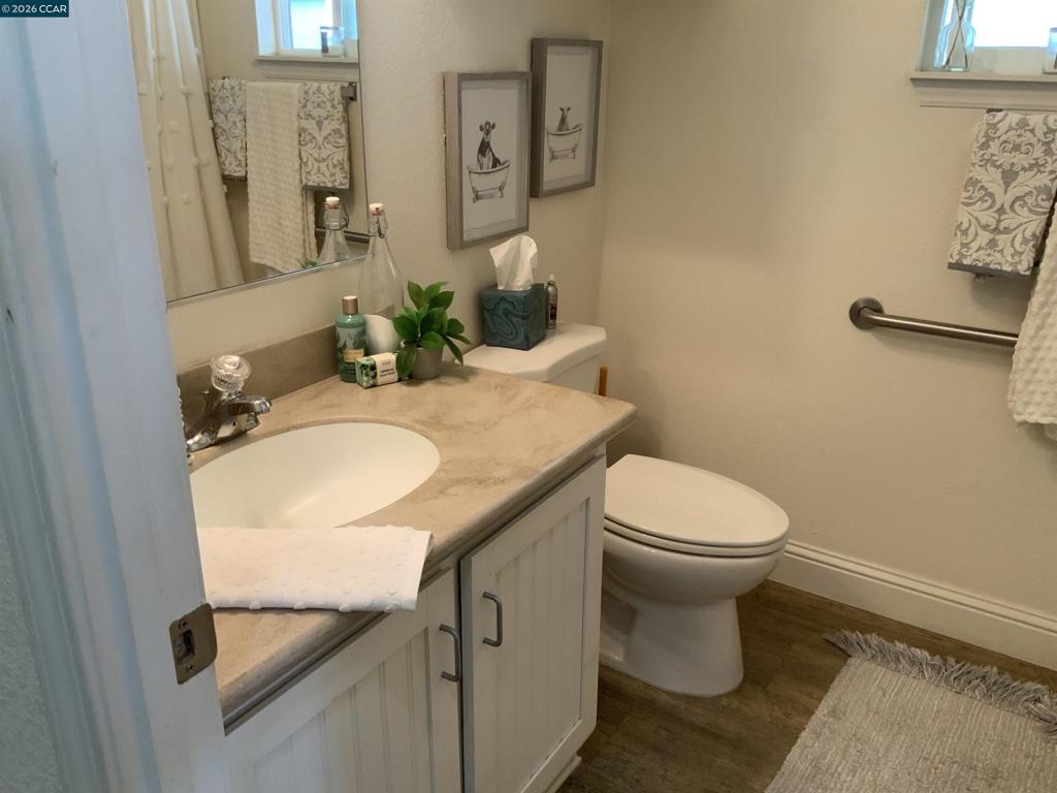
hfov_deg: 61.7
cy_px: 396
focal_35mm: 29
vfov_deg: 48.2
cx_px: 528
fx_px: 886
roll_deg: -0.3
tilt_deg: -21.6
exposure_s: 1/60
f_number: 1.8
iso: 125
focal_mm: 3
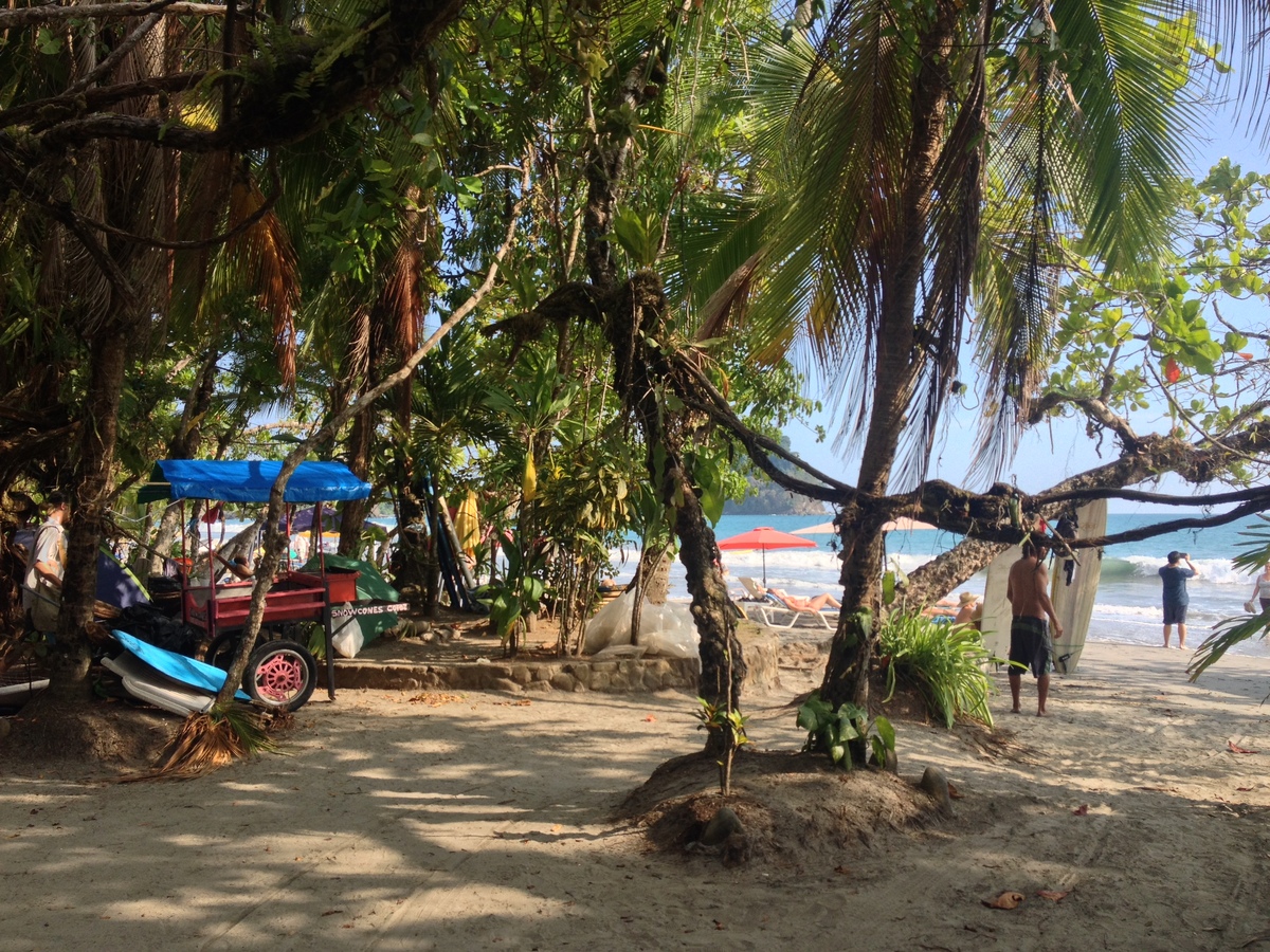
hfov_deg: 52.6
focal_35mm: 35
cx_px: 635
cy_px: 476
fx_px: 1284
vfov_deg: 40.7
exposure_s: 1/587
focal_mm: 4.28
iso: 50
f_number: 2.4
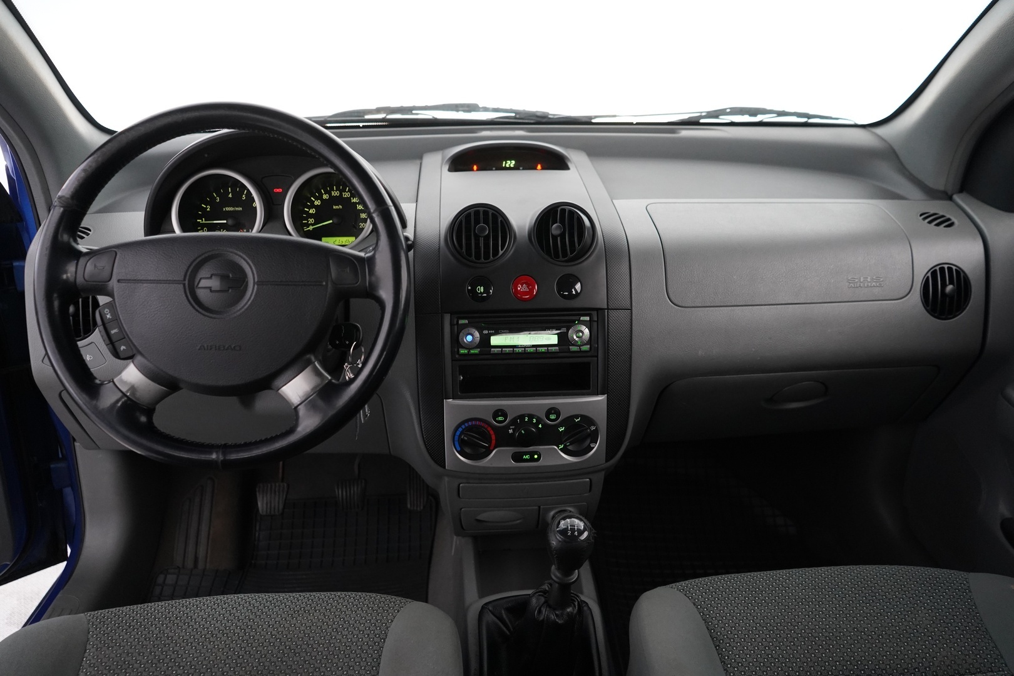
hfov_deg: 65.5
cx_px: 507
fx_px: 789
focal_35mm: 28
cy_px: 338
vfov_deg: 46.4
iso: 3200
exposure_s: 1/40
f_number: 3.5
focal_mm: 28
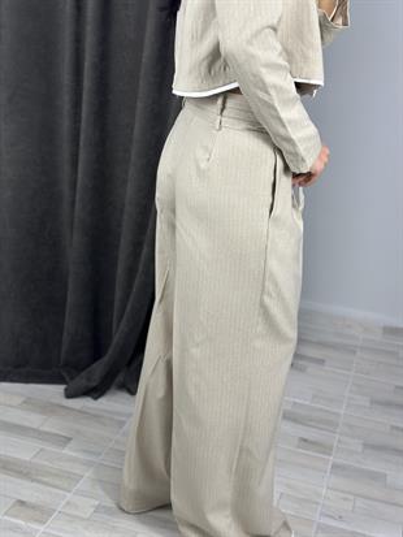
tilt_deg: -38.3
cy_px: 268
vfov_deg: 39.6
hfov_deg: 30.3
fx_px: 745
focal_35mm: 48
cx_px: 202
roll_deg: -4.6
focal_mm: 6.86
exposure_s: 1/100
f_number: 1.78
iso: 100
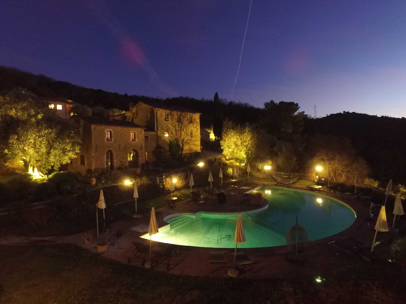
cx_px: 203
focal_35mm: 20
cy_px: 152
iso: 1600
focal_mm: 3.61
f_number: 2.8
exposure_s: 1/2.61
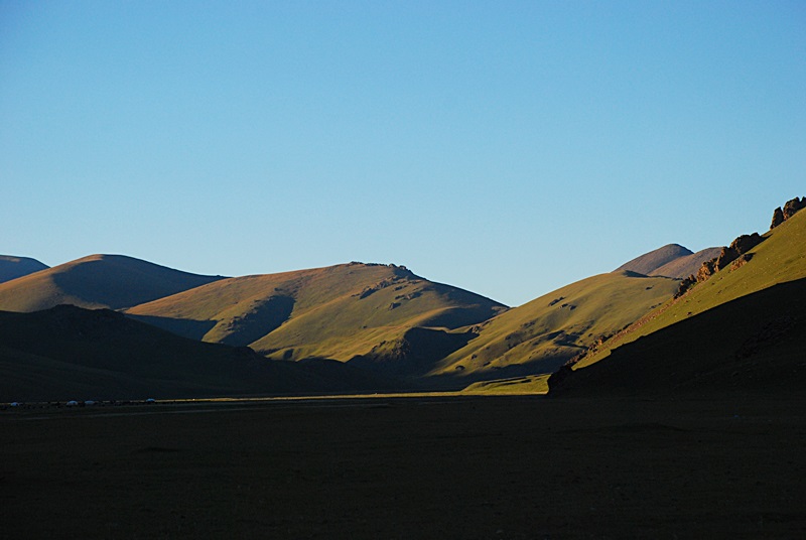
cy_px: 270
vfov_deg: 12.2
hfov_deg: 18.2
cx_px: 403
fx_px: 2522
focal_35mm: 112
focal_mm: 75
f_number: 5.6
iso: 400
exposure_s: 1/800
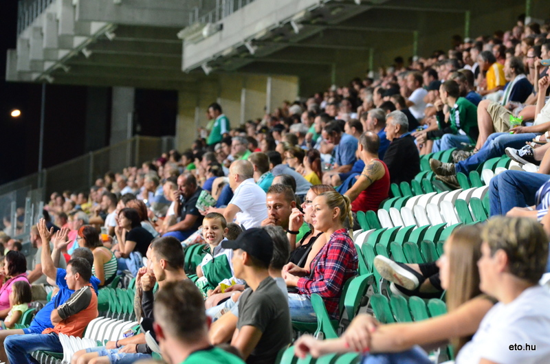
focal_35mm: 232
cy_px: 182
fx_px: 3545
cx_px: 275
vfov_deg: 5.9
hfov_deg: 8.9
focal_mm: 155
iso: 4000
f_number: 4.8
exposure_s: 1/125
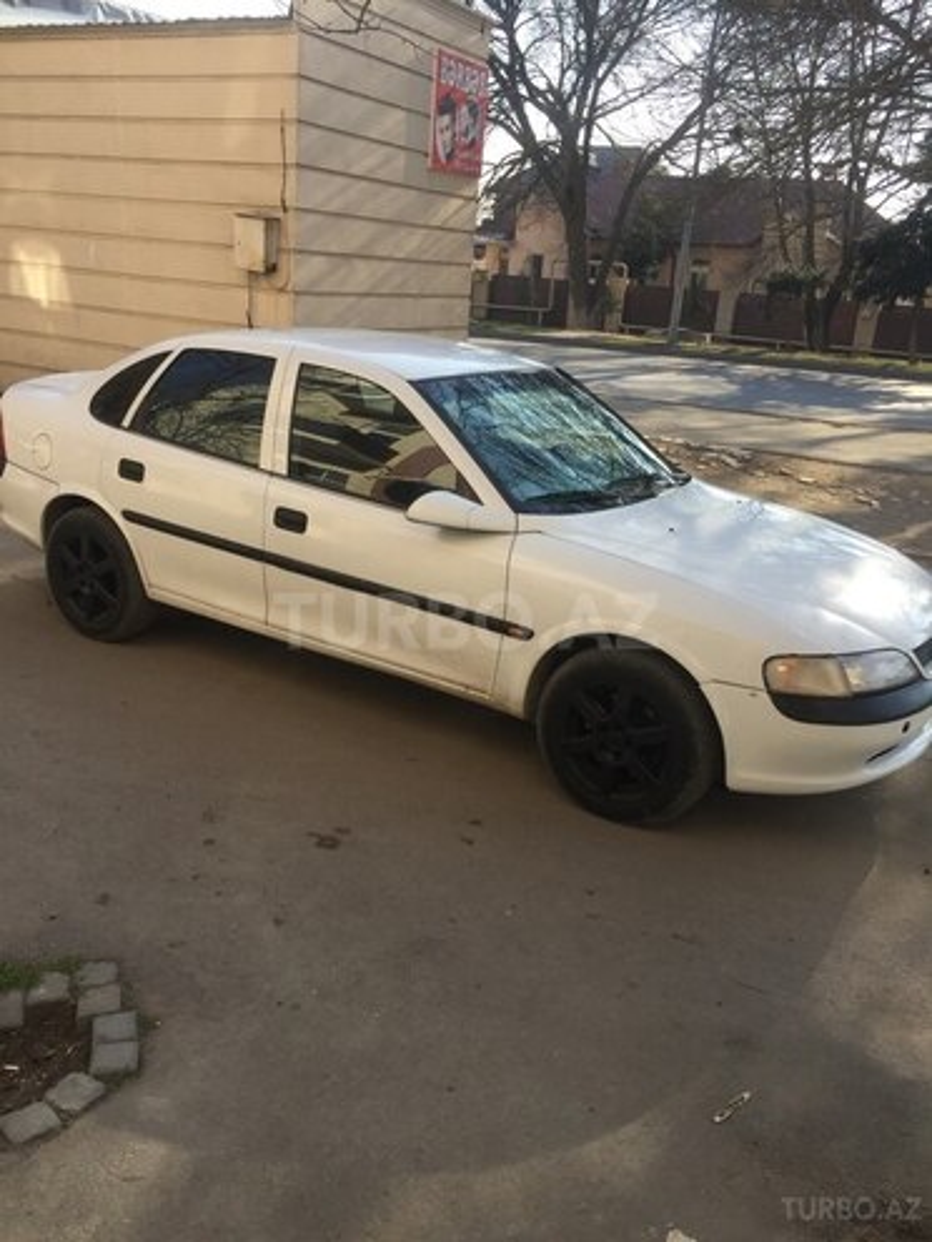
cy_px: 621
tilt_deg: -16.8
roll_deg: -3.5
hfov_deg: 48.2
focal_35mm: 29
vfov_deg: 61.7
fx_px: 1041
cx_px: 466
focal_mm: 4.15
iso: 32
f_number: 2.2
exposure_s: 1/648
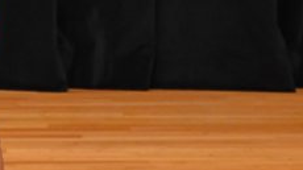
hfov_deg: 1.8
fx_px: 9779
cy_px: 3
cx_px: -113
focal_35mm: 1218
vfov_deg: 1.0
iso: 4000
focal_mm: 230
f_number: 5.6
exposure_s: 1/400
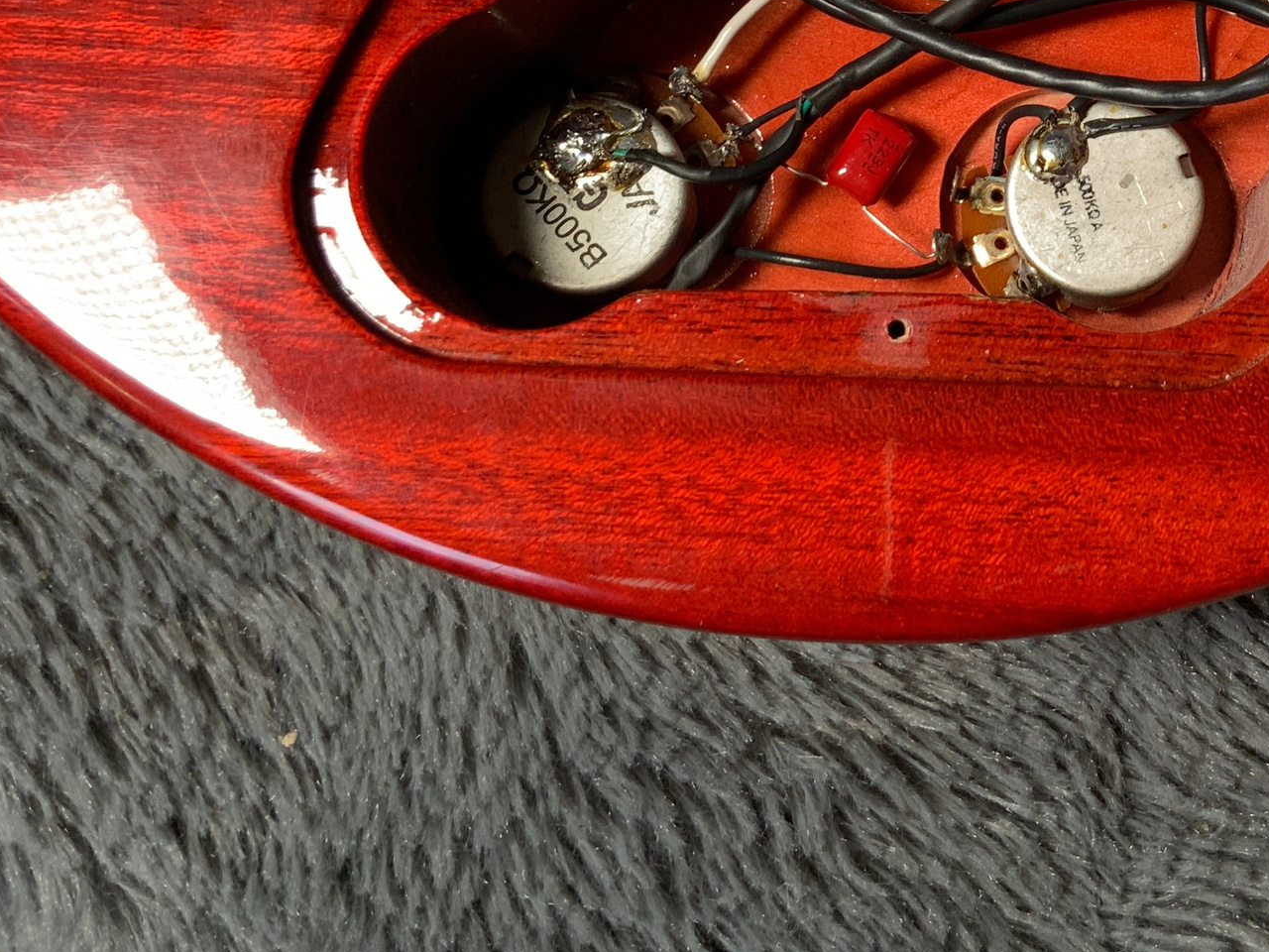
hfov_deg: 31.8
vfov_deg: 24.3
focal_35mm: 58
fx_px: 2126
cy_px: 53
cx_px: 1121
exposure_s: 1/78
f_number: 1.8
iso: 50
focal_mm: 3
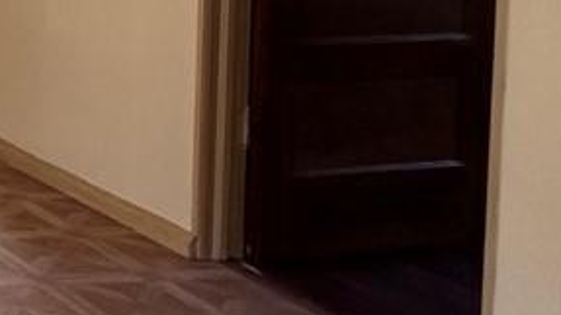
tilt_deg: -1.2
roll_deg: +0.1
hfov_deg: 17.2
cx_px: -598
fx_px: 1264
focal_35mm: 85
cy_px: -174
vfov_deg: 13.3
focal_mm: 2.22
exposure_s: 1/60
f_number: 2.2
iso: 160
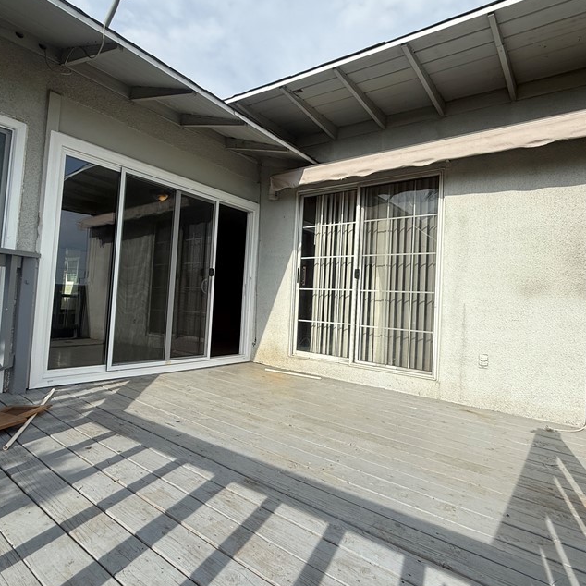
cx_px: 304
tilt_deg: +3.3
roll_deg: -3.3
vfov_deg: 74.8
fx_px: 383
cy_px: 285
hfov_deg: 74.8
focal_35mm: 20
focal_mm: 2.22
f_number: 2.2
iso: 50
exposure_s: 1/2410
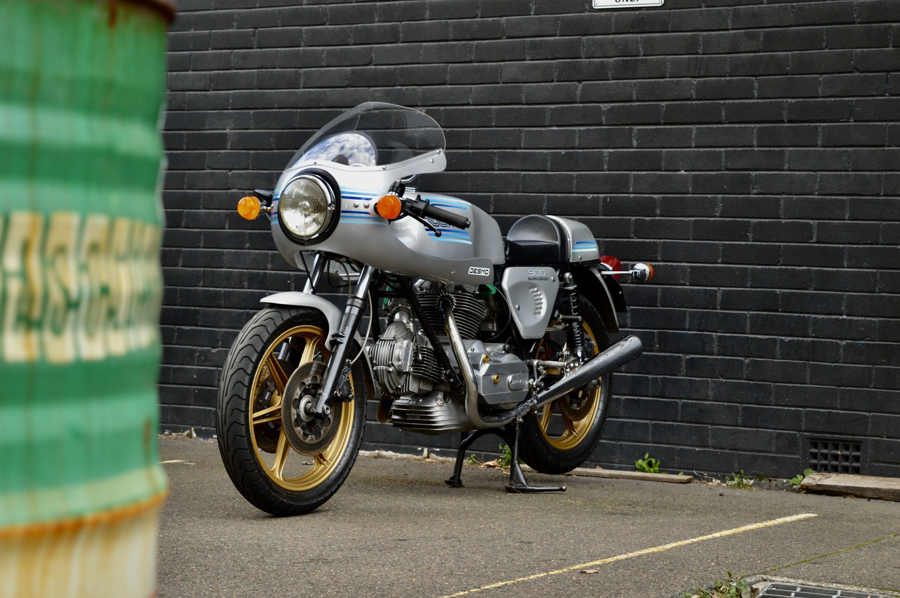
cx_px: 450
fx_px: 1948
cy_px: 299
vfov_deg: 17.5
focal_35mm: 78
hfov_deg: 26.0
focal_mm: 52
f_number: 5.6
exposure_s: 1/80
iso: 400
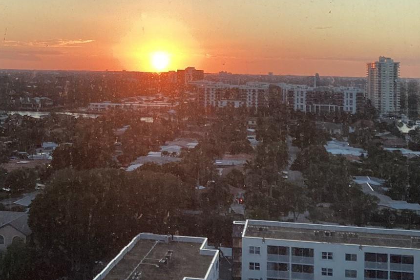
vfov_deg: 22.2
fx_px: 700
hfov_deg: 33.2
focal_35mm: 60
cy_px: 41
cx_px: 152
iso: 25
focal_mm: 3.3
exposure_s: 1/147
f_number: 2.4
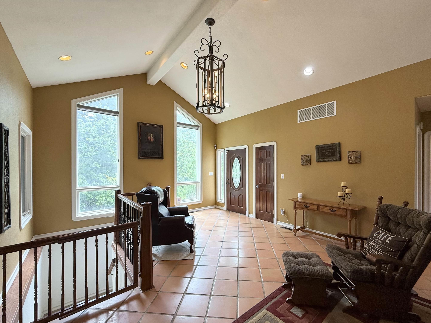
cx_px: 225
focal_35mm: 15
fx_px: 187
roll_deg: +0.0
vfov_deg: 81.7
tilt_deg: -0.6
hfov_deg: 98.1
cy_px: 170
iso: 100
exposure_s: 1/120
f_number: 2.2
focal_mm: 2.22
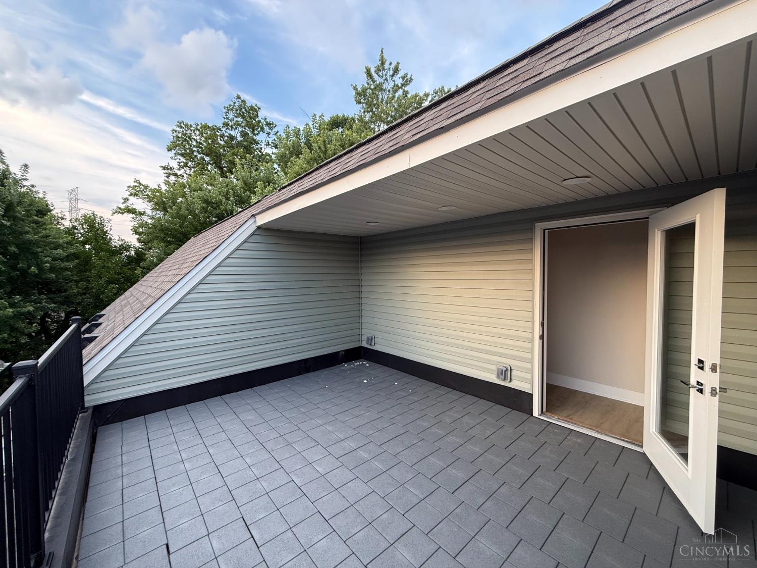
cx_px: 378
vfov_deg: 85.7
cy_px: 284
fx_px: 306
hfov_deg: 102.1
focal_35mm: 14
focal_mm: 2.22
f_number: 2.2
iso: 100
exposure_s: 1/99
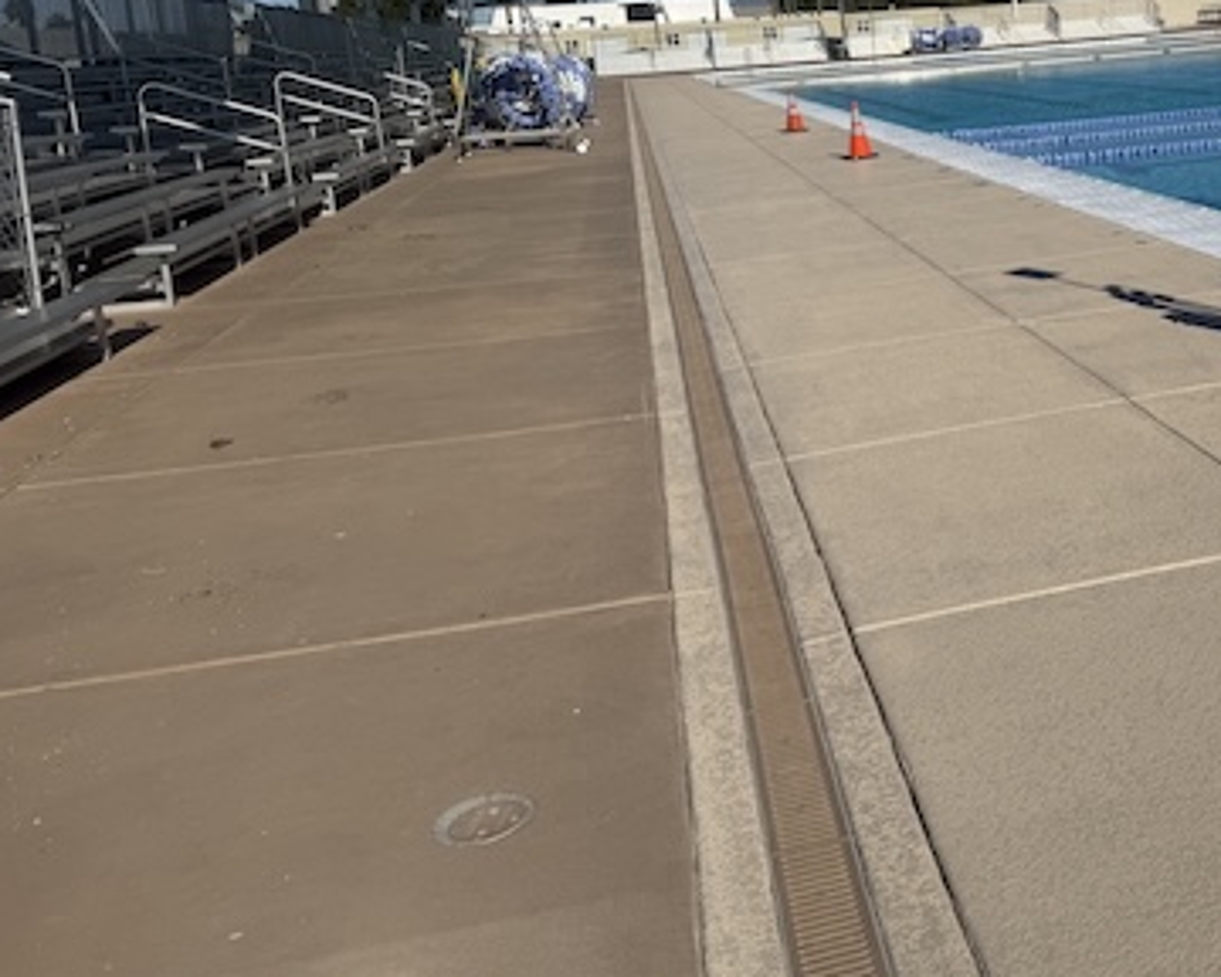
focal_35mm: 39
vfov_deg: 37.5
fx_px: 1409
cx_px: 980
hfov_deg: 44.5
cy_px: 268
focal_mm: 6.76
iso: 80
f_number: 1.78
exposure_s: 1/11905
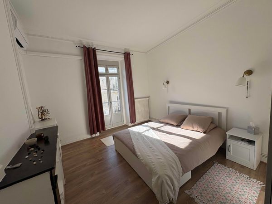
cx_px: 136
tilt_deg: -5.6
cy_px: 102
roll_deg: +5.0
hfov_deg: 102.1
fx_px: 110
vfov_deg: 85.7
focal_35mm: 14
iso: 64
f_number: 2.2
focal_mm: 2.22
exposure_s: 1/445
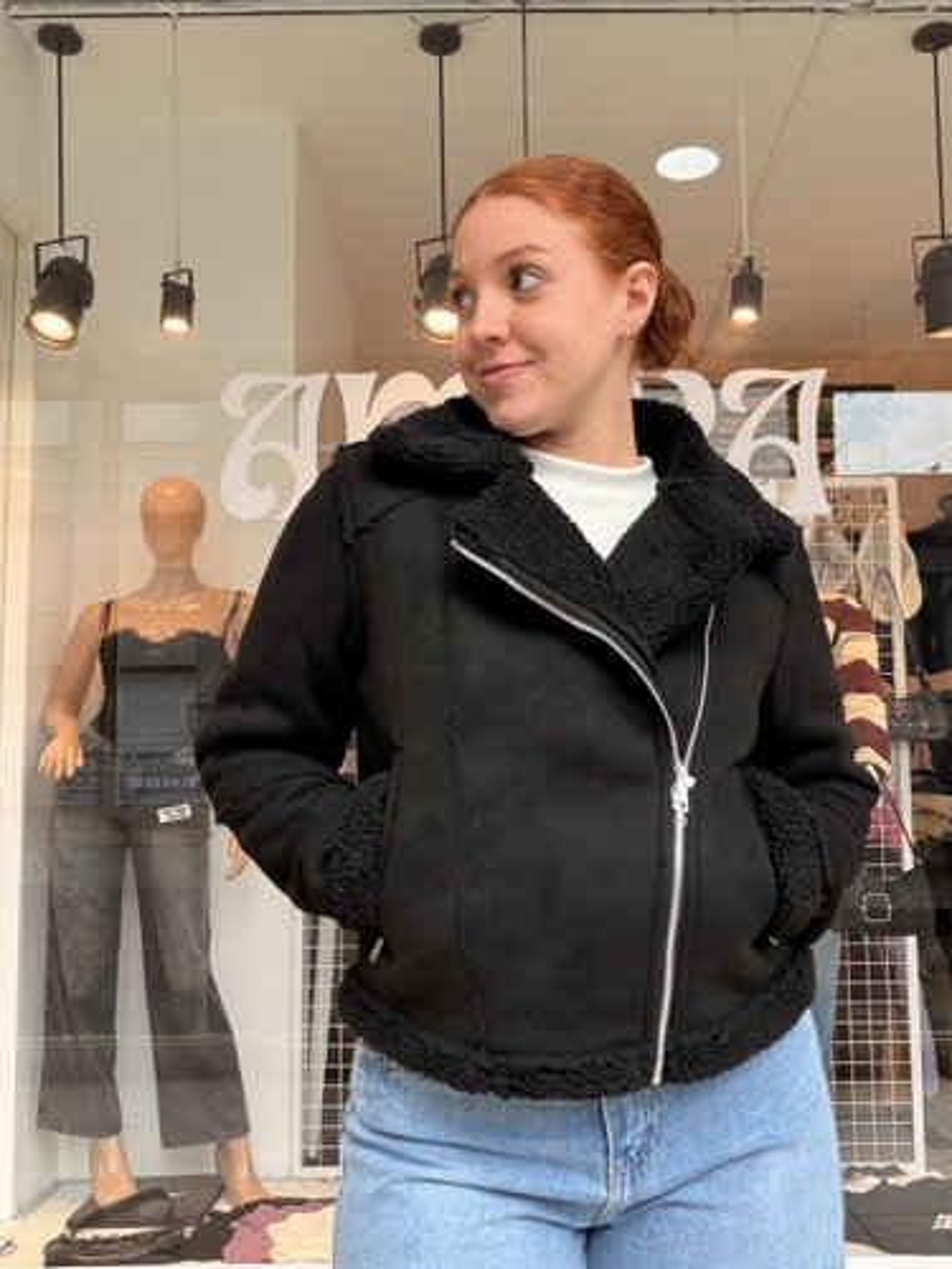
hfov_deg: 44.1
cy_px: 671
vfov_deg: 56.8
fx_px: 1173
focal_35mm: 32
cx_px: 505
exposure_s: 1/121
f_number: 1.9
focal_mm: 2.71
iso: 32
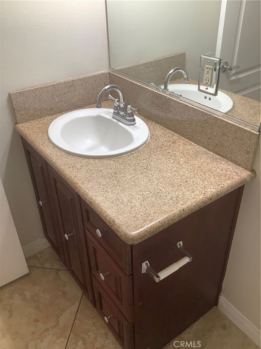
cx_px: 130
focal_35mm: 31
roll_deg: +3.1
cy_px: 174
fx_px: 312
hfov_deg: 45.4
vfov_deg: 58.4
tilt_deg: -34.3
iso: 80
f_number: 2.4
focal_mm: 3.3
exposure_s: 1/60
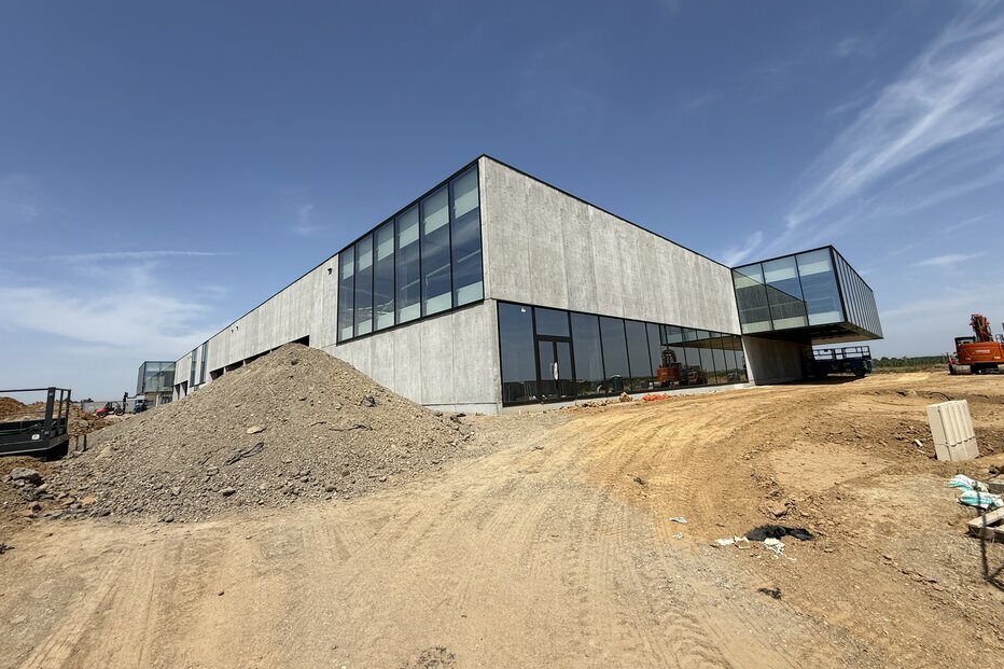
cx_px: 510
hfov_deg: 100.4
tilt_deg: +12.2
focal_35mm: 15
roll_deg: +2.9
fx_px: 418
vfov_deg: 77.2
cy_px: 308
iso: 50
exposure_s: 1/3289
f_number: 2.2
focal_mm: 2.22
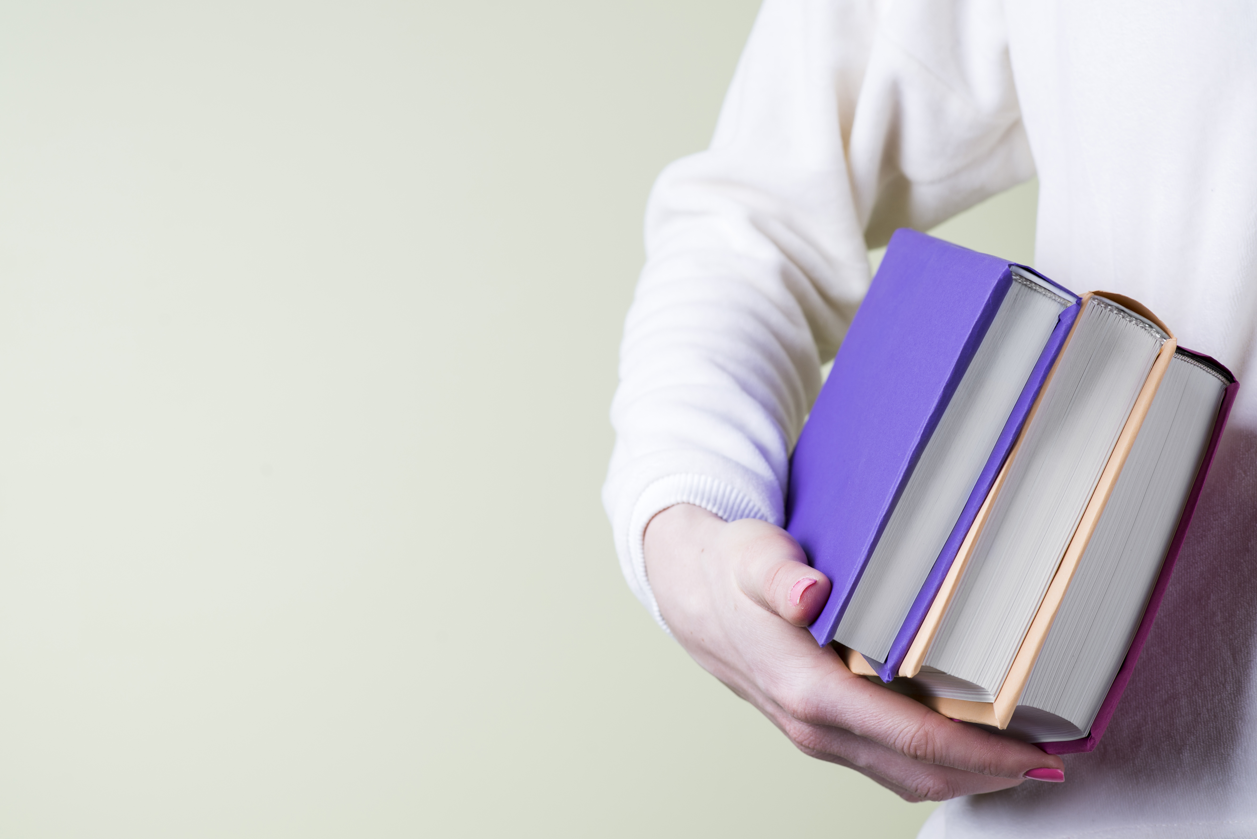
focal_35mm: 96
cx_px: 638
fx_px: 3353
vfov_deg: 14.3
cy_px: 385
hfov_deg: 21.2
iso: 100
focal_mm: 85
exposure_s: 1/160
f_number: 7.1
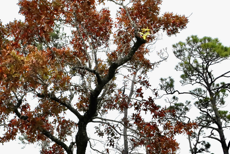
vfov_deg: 19.0
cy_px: 126
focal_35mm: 71
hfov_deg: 27.9
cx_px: 50
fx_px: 454
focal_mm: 22
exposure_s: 1/400
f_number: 13
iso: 2000
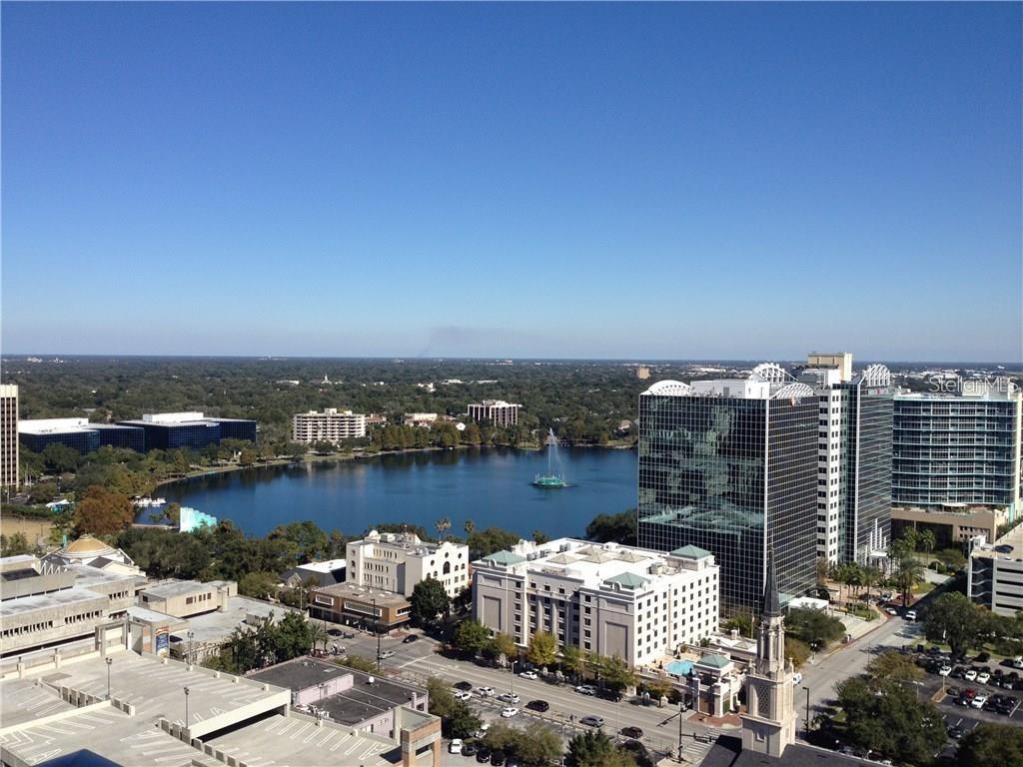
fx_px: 1034
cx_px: 512
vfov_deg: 40.7
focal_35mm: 35
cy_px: 384
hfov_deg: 52.6
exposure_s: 1/2045
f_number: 2.4
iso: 64
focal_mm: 4.28
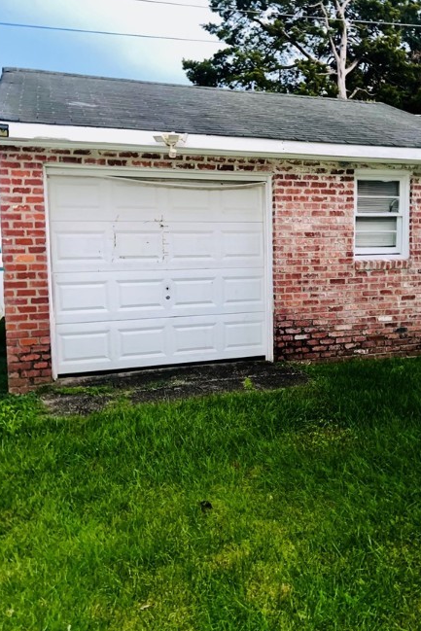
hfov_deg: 40.8
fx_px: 561
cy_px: 296
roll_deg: +0.3
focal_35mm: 32
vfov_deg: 58.7
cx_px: 267
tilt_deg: -4.0
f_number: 1.5
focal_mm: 5.7
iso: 320
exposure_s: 1/4
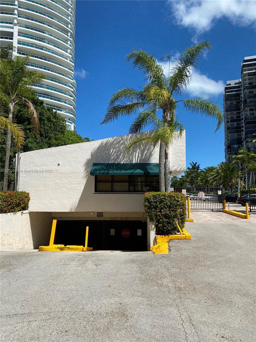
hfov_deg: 53.1
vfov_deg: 67.3
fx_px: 256
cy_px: 171
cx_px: 128
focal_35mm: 26
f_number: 1.8
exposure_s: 1/3846
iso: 32
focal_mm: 4.25
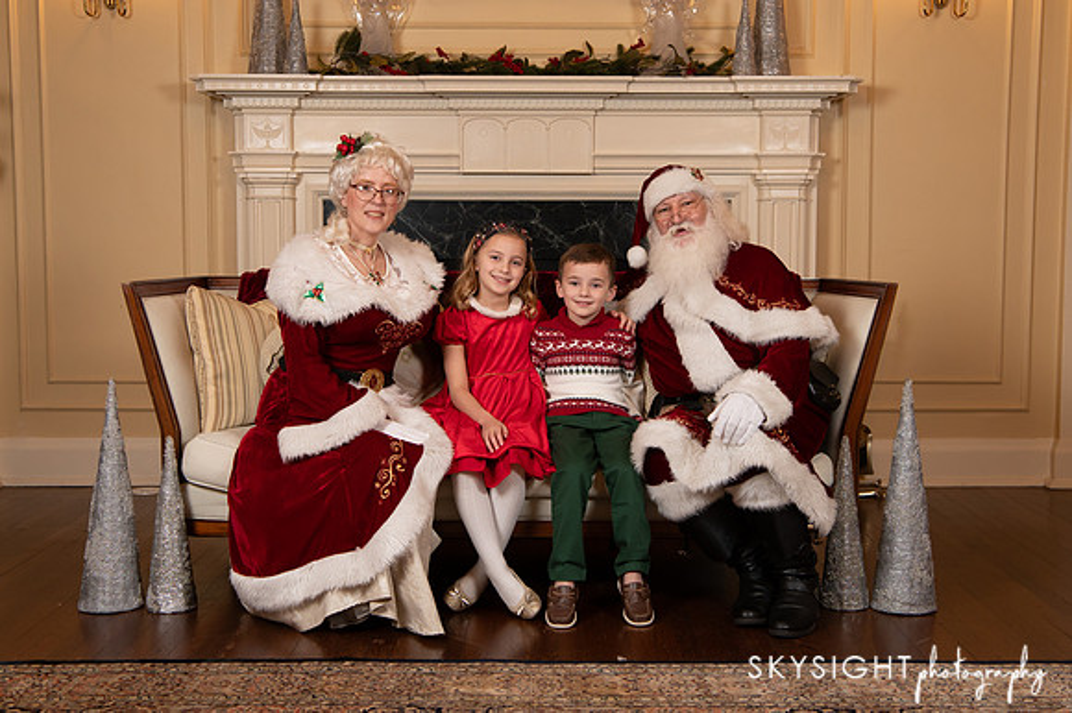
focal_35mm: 52
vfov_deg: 25.7
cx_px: 528
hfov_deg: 37.9
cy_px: 356
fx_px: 1561
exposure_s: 1/200
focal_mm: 42
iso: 1600
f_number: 5.6
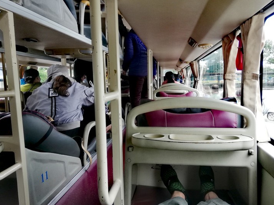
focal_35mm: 29
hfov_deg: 61.6
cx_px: 148
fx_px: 230
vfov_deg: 48.2
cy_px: 104
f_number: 2.2
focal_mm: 3.81
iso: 80
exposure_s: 1/100
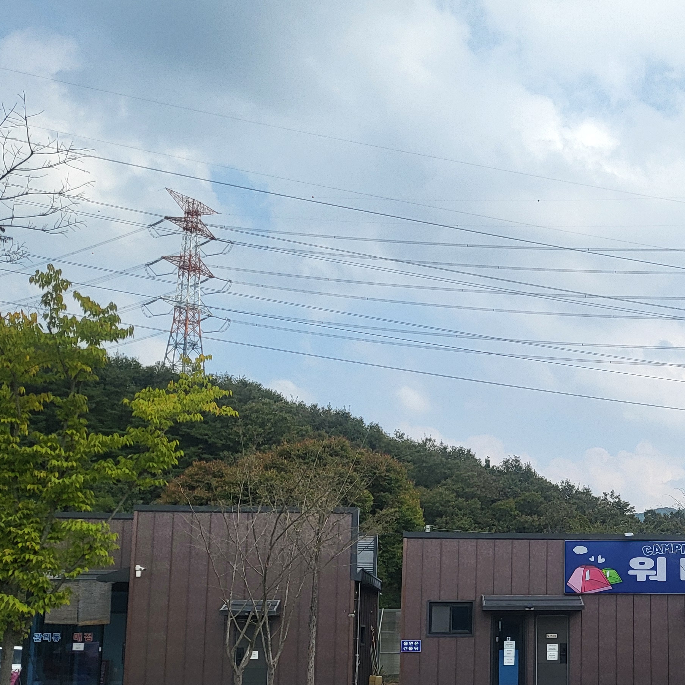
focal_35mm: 51
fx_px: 1142
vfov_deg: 33.2
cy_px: 443
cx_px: 607
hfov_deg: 31.9
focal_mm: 4.25
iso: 50
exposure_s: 1/4142
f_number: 1.8
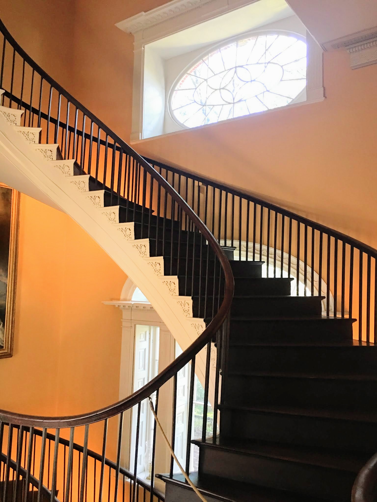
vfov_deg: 61.7
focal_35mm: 29
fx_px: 421
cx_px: 188
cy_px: 251
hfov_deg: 48.2
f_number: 2.2
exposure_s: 1/15
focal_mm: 4.15
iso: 80
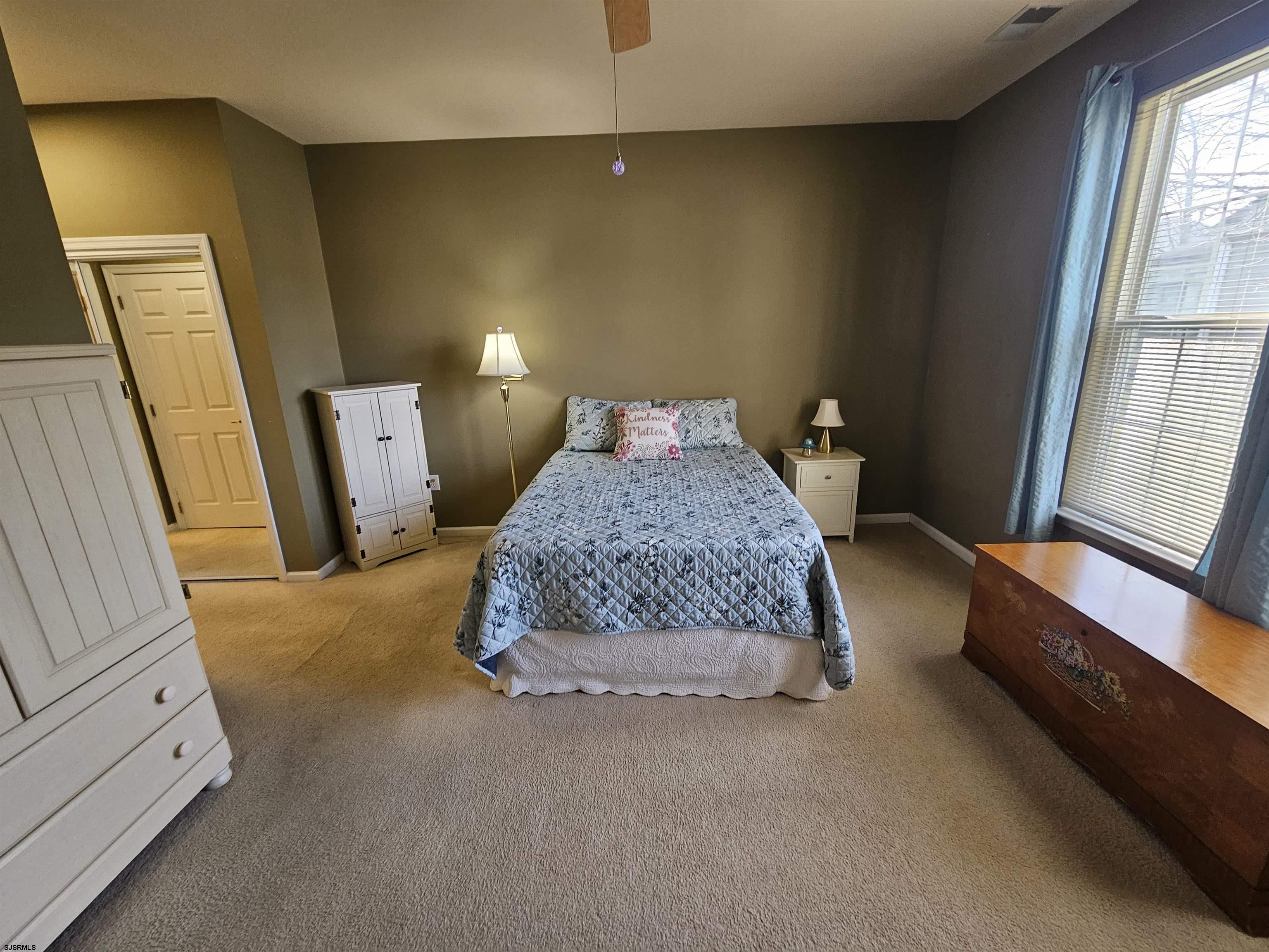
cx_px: 634
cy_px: 476
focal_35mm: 13
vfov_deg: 89.9
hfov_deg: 106.2
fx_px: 477
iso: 100
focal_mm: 2.2
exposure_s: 1/60
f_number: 2.2
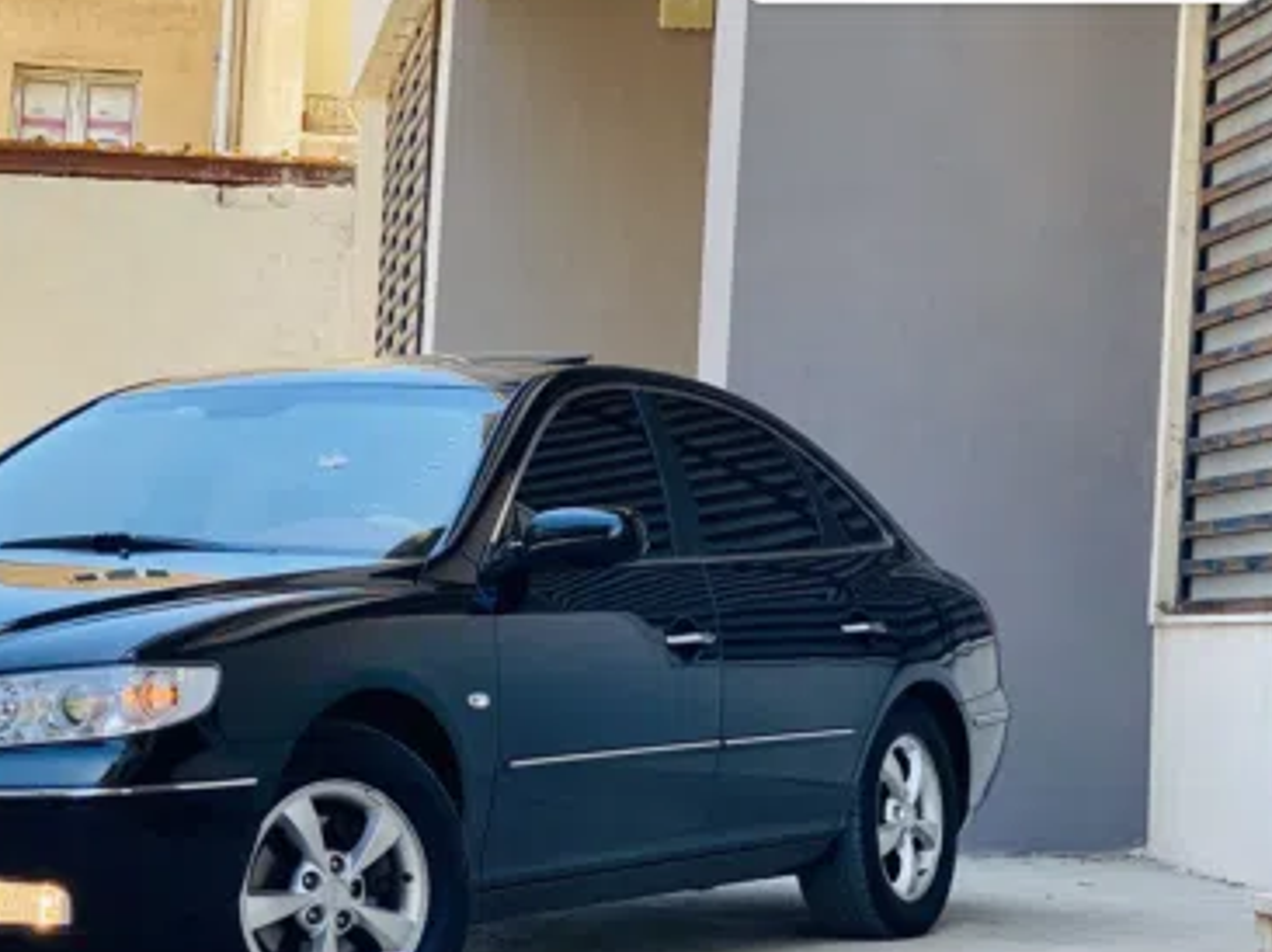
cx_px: 226
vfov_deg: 16.2
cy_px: 504
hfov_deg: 21.2
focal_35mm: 91
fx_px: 3342
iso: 20
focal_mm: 6
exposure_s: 1/157
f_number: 2
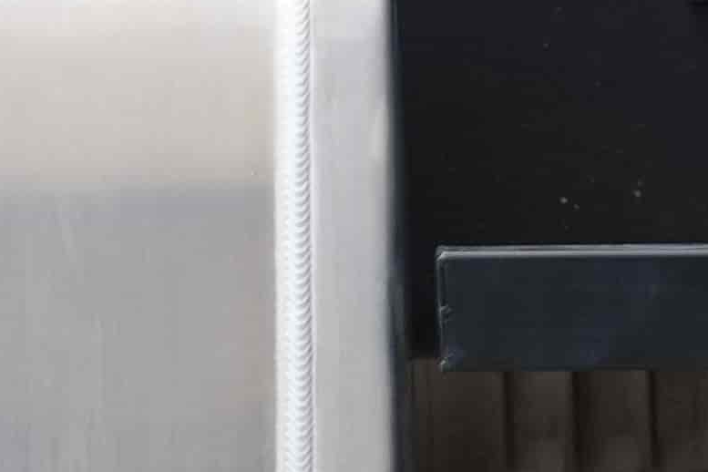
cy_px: 547
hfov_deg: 1.7
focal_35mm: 1195
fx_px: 23500
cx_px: -1031
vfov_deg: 1.2
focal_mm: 100
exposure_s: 1/1000
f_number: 3.2
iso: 200
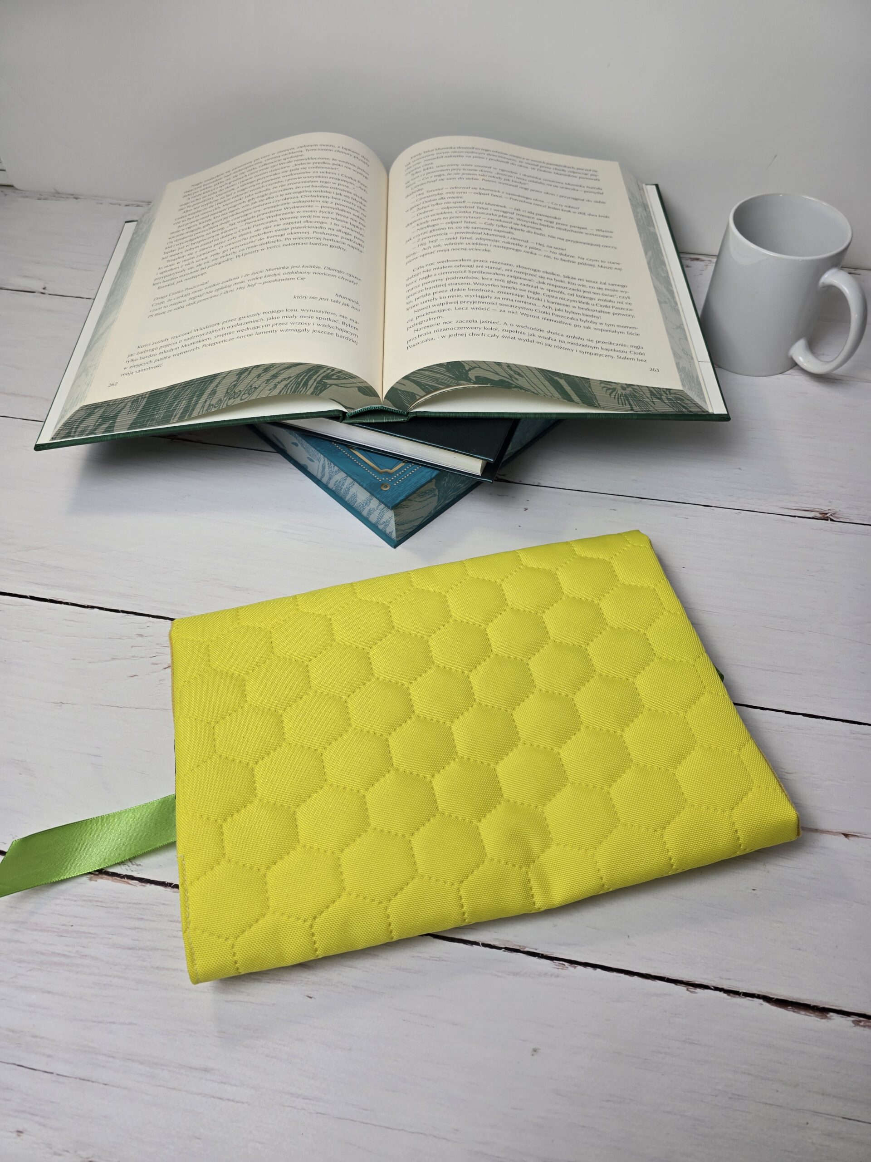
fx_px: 772
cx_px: 436
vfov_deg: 73.9
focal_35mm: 23
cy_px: 581
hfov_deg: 58.9
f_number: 1.7
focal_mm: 6.3
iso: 12
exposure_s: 1/173
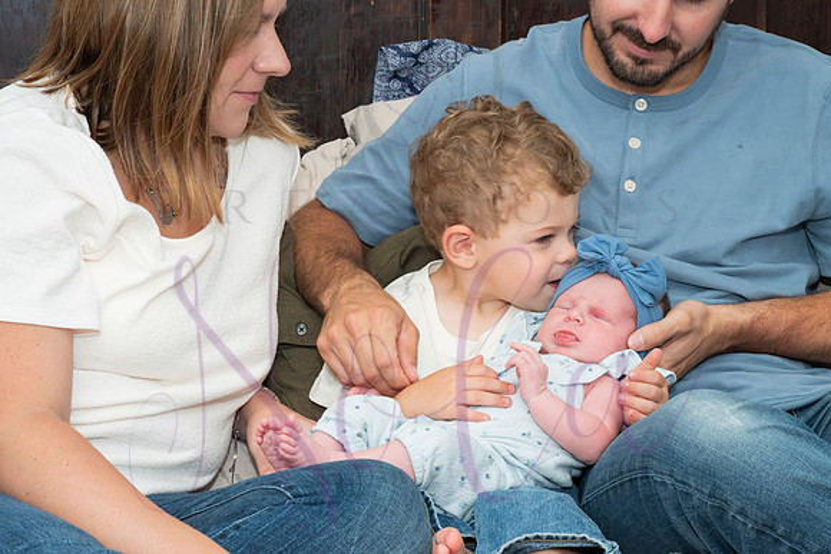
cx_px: 405
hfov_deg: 25.9
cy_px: 270
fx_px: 1806
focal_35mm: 78
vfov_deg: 17.5
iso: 800
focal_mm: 75
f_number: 14
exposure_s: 1/320
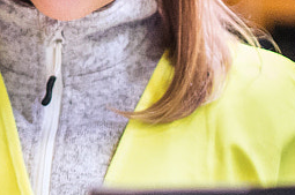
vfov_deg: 6.2
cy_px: -43
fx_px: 1799
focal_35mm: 220
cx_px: -226
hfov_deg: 9.0
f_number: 1.6
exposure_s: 1/500
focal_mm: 35
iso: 3200
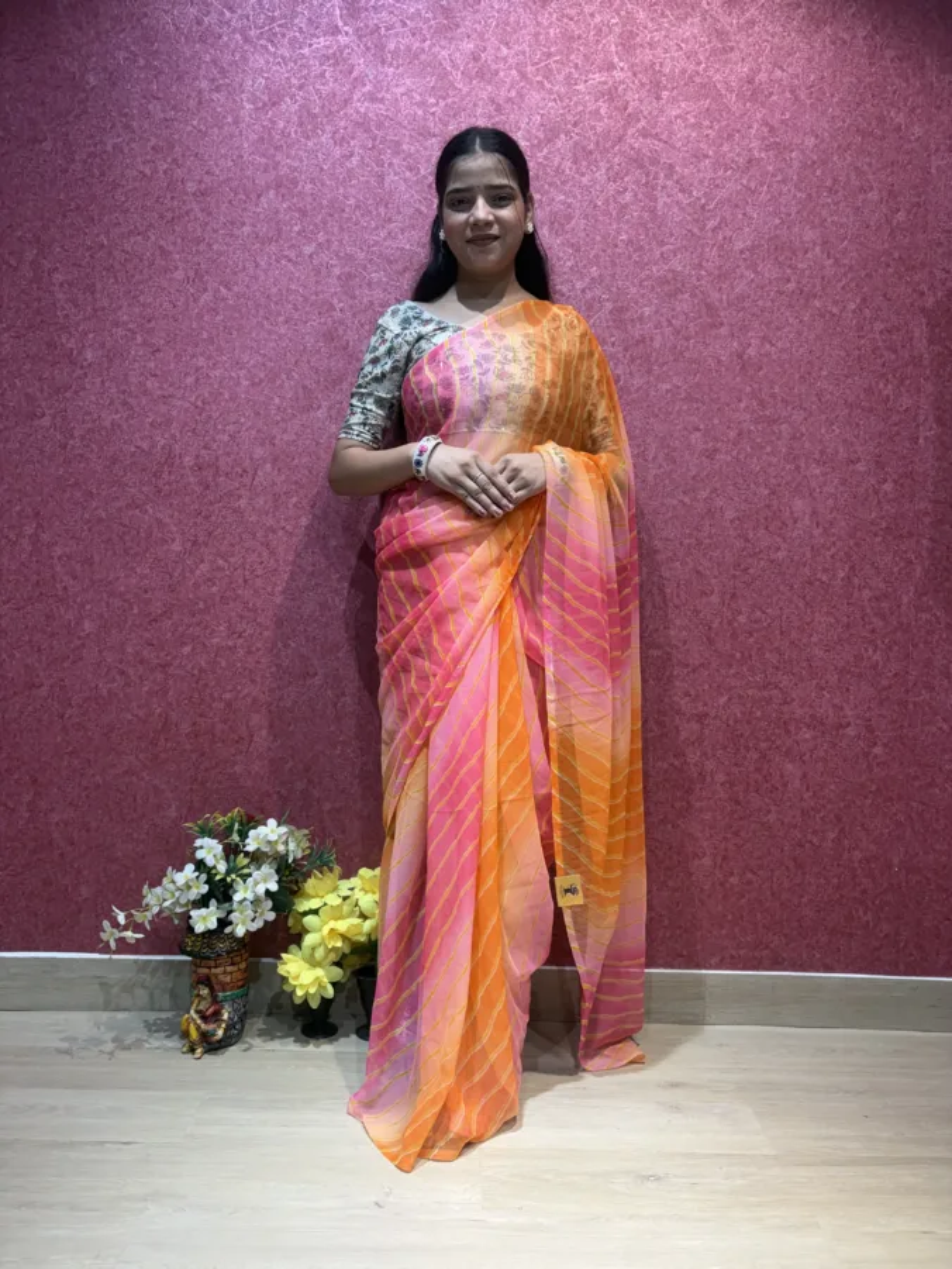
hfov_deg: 53.1
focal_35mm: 26
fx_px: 953
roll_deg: -1.3
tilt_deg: -1.5
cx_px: 476
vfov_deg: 67.3
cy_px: 634
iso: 50
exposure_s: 1/100
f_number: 1.6
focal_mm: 5.96
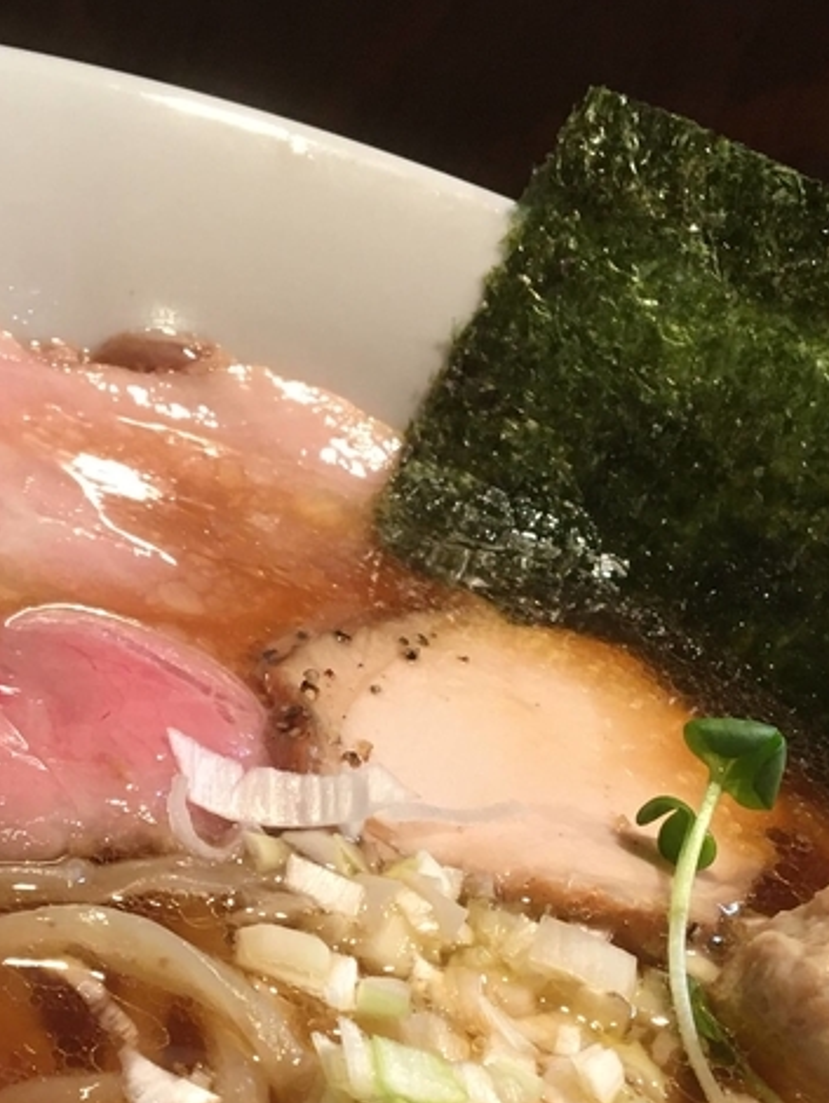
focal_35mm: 74
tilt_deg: -32.3
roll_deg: -23.2
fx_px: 2361
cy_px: 882
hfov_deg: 19.9
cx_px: 277
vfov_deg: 25.8
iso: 125
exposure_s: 1/33
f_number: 2.2
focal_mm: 4.15
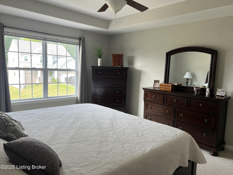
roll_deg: -1.3
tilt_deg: -6.6
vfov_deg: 53.1
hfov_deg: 67.3
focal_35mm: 26
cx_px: 116
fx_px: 175
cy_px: 88
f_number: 1.5
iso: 50
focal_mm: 5.7
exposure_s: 1/121
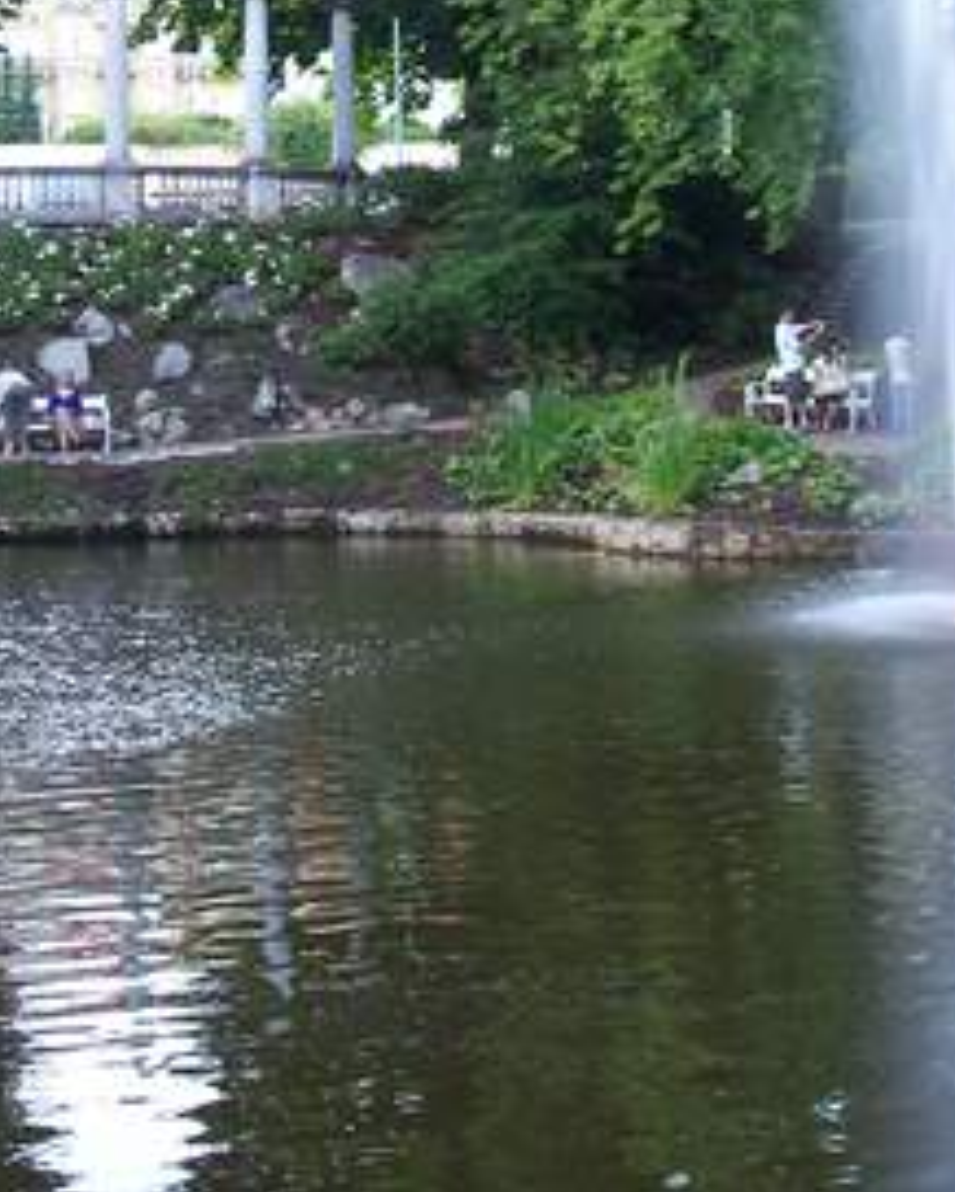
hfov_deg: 18.1
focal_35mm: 85
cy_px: 184
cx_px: 534
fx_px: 3000
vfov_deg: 22.1
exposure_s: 1/30
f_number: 2.8
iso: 80
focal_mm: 7.8
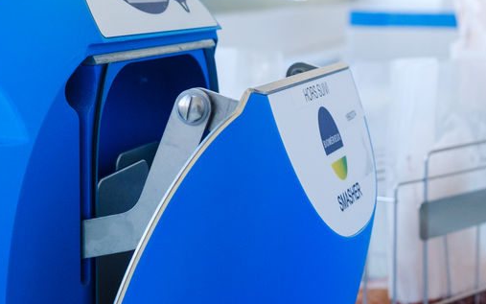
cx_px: 357
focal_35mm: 96
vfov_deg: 13.4
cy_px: -16
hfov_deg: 21.5
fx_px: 1272
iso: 1250
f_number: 3.2
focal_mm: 23
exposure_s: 1/200
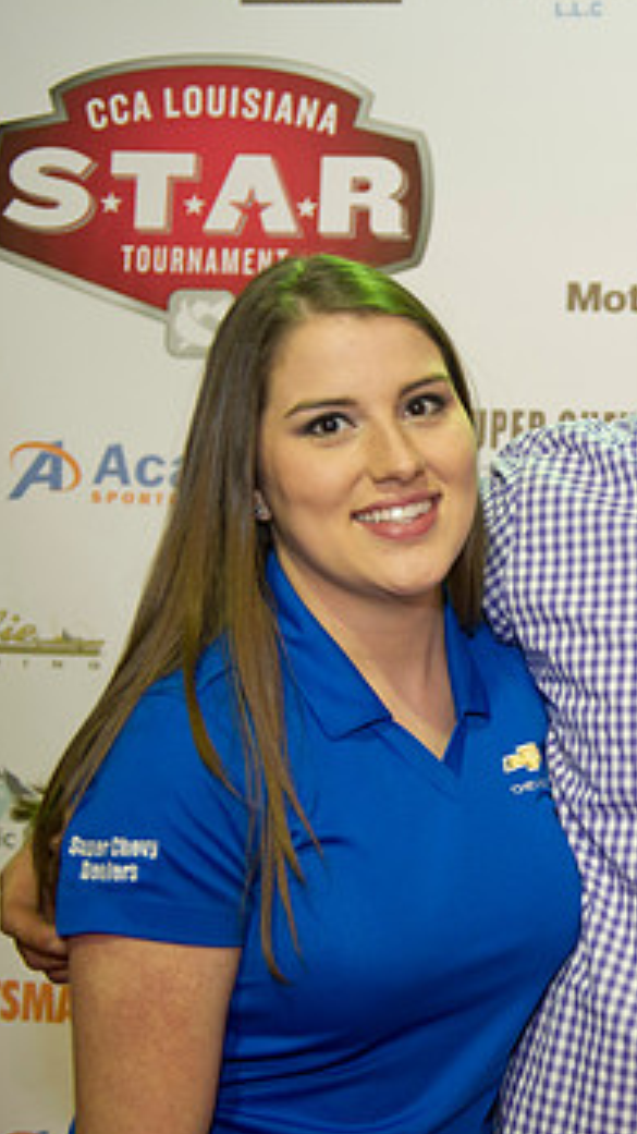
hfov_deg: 16.3
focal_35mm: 70
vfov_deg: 30.2
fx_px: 2103
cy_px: 559
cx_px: 826
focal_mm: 40
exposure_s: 1/60
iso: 1250
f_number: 2.8
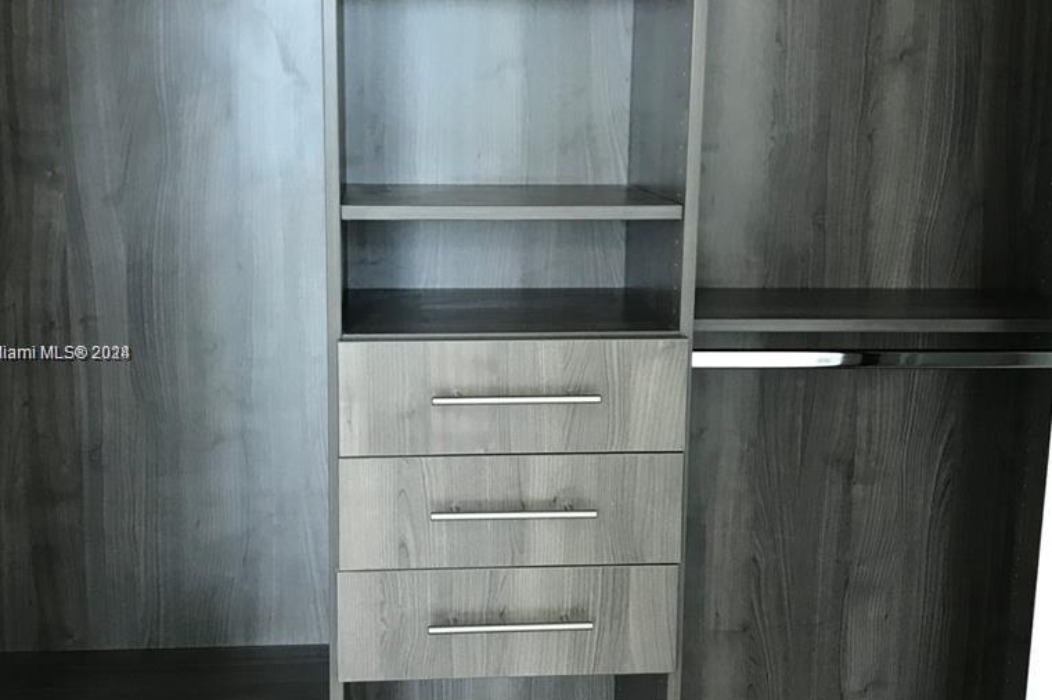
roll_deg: -0.4
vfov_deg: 29.2
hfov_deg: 42.7
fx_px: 1344
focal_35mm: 46
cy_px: 354
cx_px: 500
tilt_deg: -9.7
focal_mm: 3.99
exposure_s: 1/24
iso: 32
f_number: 1.8
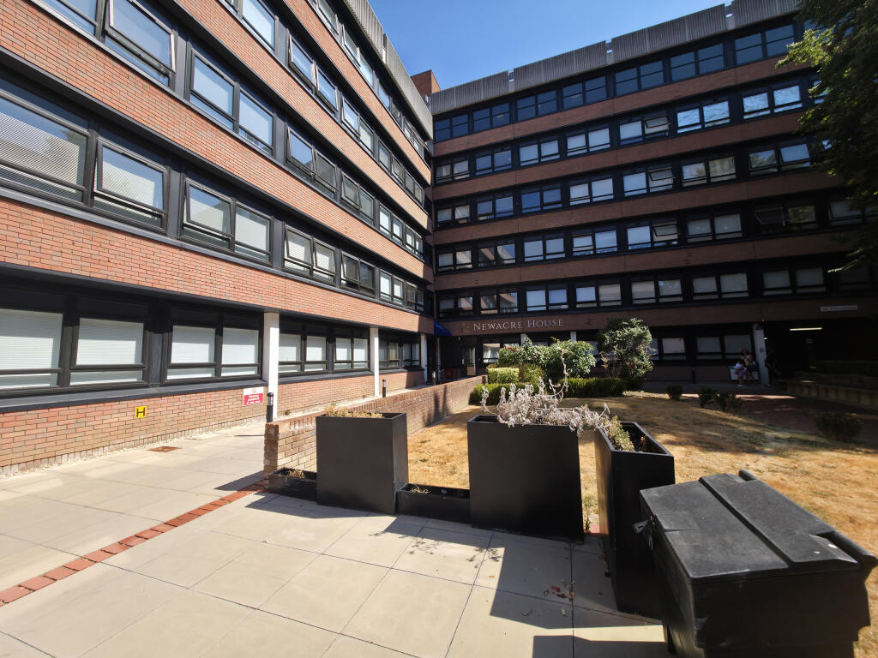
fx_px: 330
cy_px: 329
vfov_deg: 89.9
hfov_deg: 106.2
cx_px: 439
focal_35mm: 13
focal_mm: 2.2
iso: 20
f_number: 1.9
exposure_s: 1/590
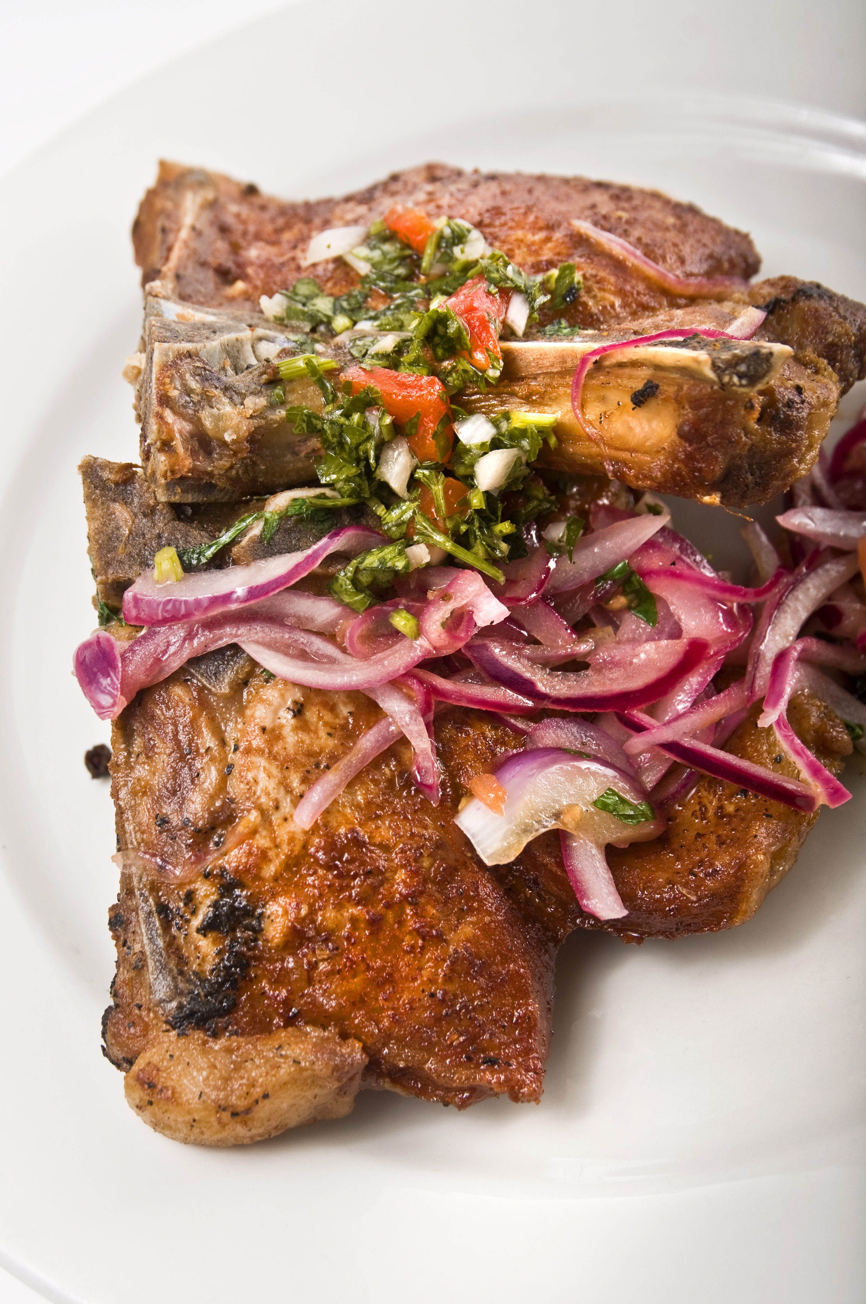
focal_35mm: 75
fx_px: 2713
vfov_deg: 27.0
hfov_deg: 18.1
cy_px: 652
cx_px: 433
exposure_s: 1/200
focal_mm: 50
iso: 100
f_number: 6.3
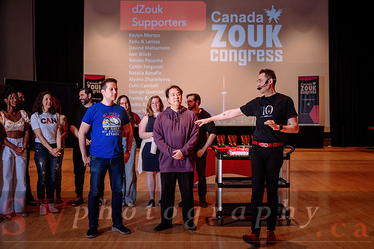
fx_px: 436
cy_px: 118
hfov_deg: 46.4
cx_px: 196
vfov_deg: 31.9
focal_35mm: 42
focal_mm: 40
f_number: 3.2
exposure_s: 1/160
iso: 1600
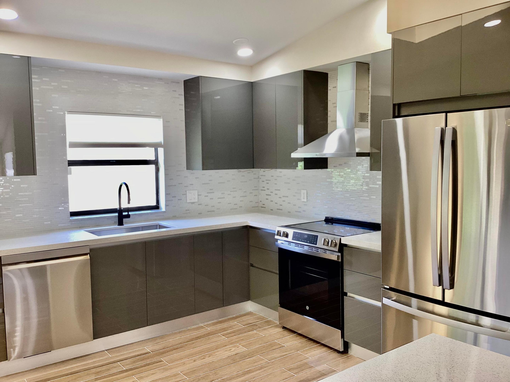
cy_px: 191
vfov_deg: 45.4
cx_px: 255
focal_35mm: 31
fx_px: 457
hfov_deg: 58.4
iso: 64
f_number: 2.4
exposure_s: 1/60
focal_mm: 3.3
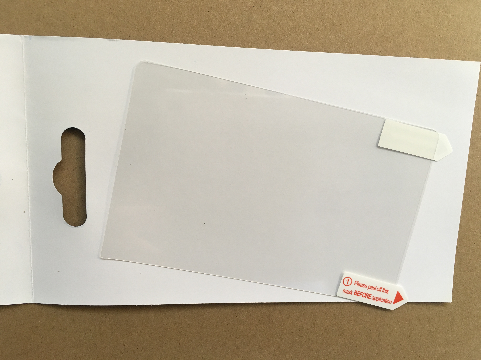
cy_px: 180
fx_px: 403
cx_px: 240
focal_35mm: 29
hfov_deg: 61.7
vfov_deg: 48.2
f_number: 2.2
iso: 32
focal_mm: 4.15
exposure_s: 1/33
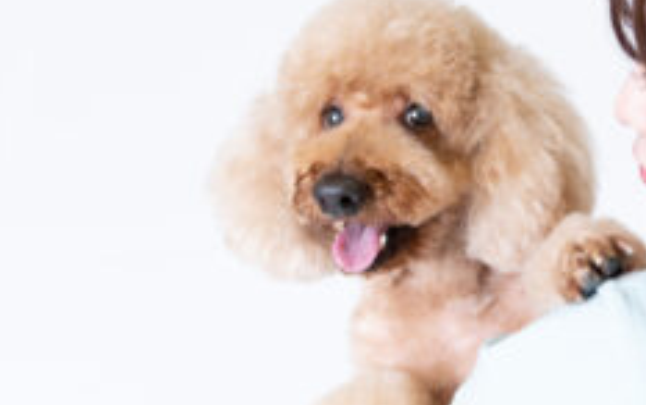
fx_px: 1145
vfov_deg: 20.0
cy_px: 161
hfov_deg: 30.1
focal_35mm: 65
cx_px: 588
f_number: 2.8
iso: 250
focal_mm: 31
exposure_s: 1/125
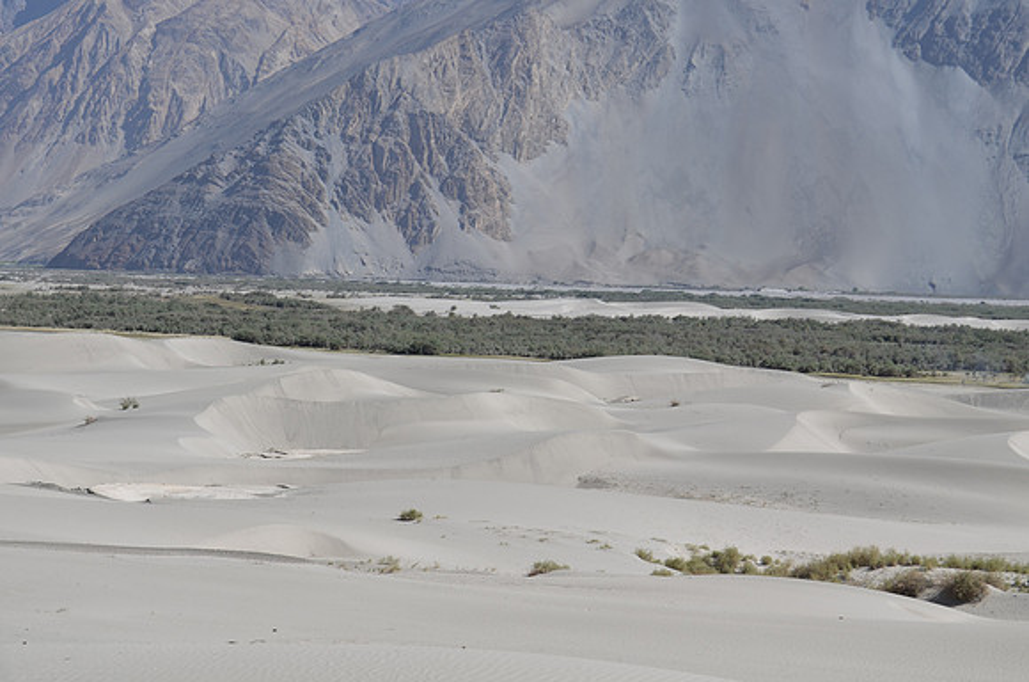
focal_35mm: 82
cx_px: 514
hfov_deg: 24.7
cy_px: 341
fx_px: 2353
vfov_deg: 16.5
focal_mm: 55
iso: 100
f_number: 8
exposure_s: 1/250
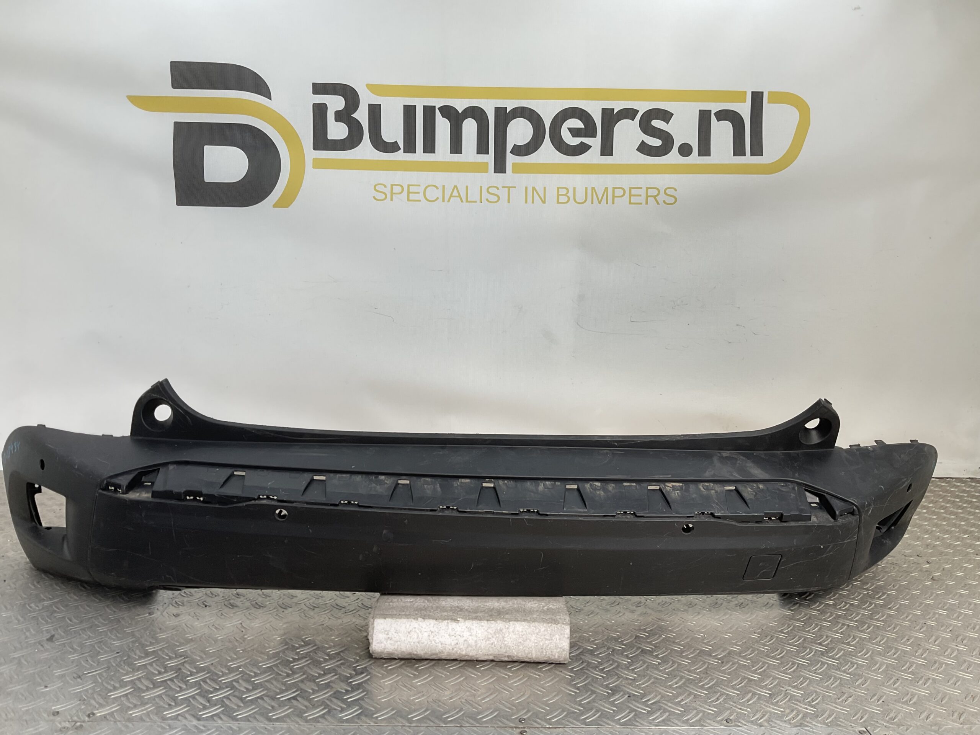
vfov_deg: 48.2
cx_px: 490
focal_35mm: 29
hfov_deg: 61.7
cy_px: 368
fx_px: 821
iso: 16
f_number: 1.8
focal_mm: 3
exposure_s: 1/190
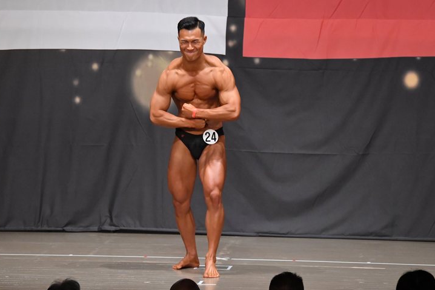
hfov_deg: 9.4
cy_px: 137
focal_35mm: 218
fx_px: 2633
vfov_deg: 6.3
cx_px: 207
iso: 6400
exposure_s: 1/400
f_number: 5.6
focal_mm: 135
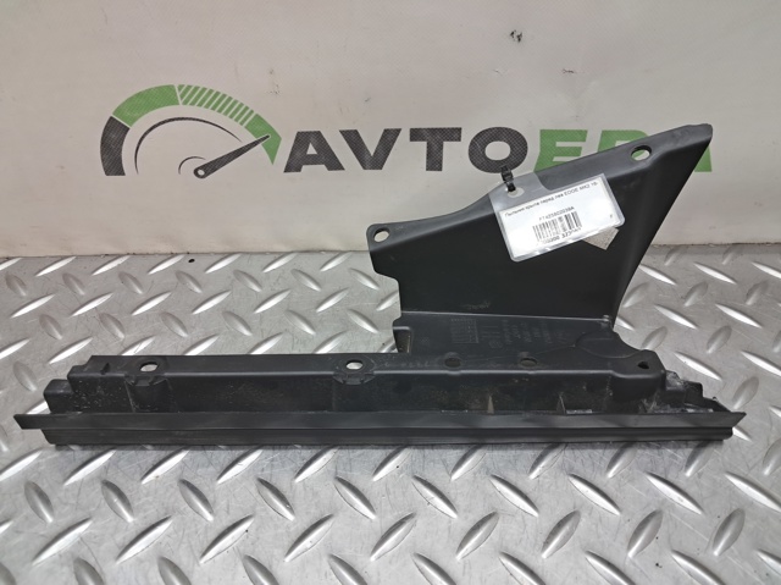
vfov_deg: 51.3
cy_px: 292
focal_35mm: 27
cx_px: 390
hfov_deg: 65.4
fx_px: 609
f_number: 1.8
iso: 125
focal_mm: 4
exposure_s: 1/25
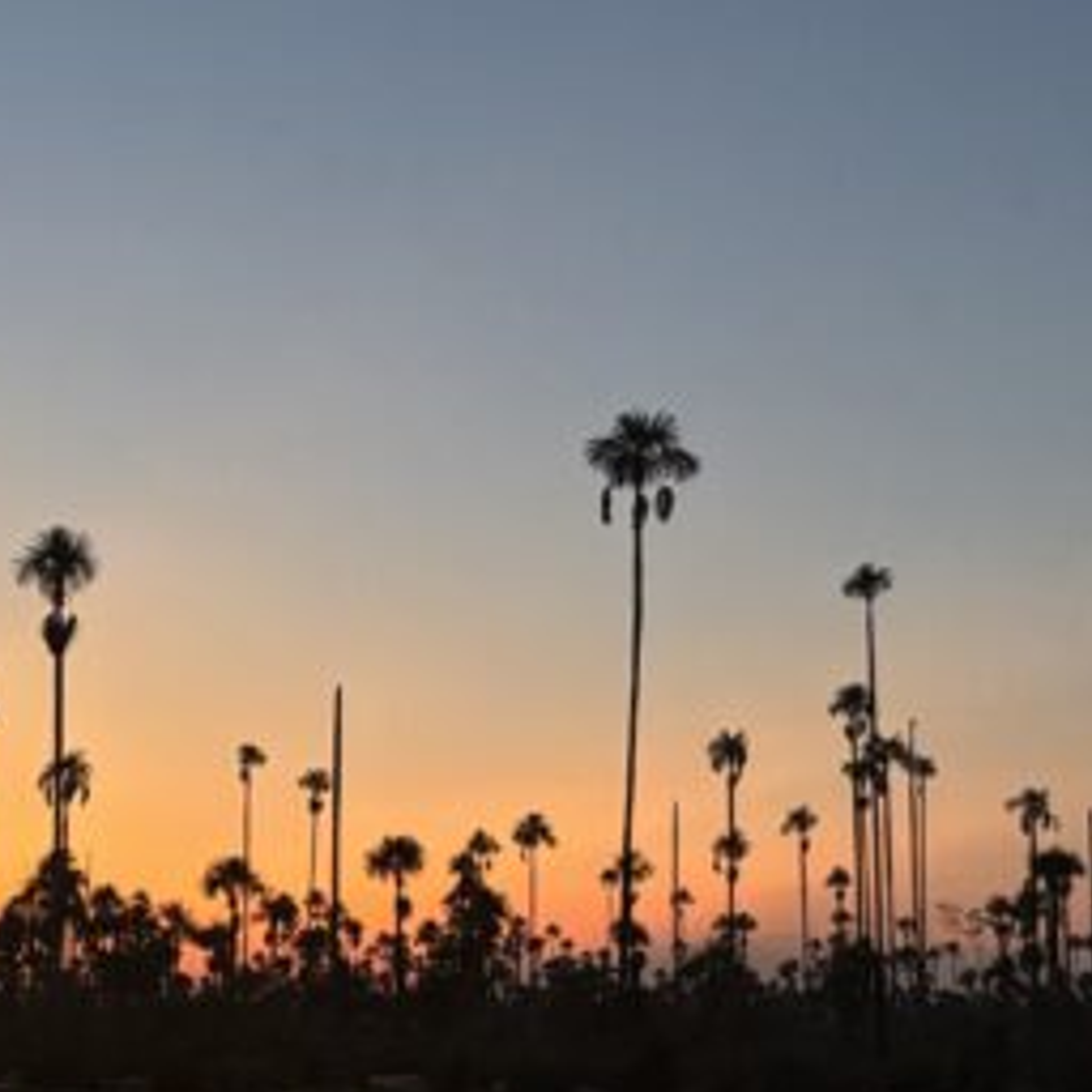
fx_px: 2463
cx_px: 77
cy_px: 802
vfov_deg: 24.8
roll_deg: -0.8
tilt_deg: +3.2
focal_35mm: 69
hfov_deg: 24.2
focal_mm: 5.96
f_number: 1.6
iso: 400
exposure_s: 1/60
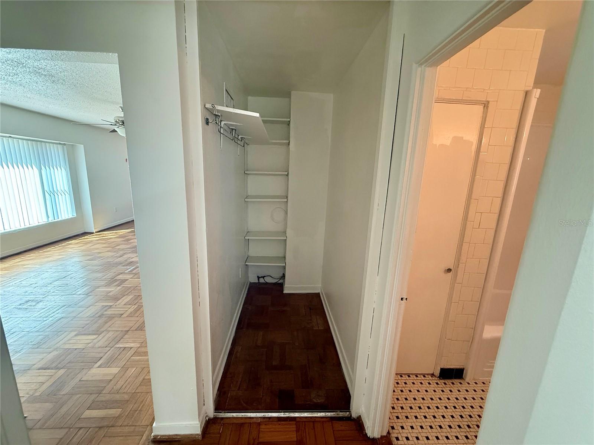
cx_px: 297
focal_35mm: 14
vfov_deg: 85.7
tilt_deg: -11.5
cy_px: 222
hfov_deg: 102.1
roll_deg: -1.9
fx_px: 240
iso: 320
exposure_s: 1/120
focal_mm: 2.22
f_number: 2.2
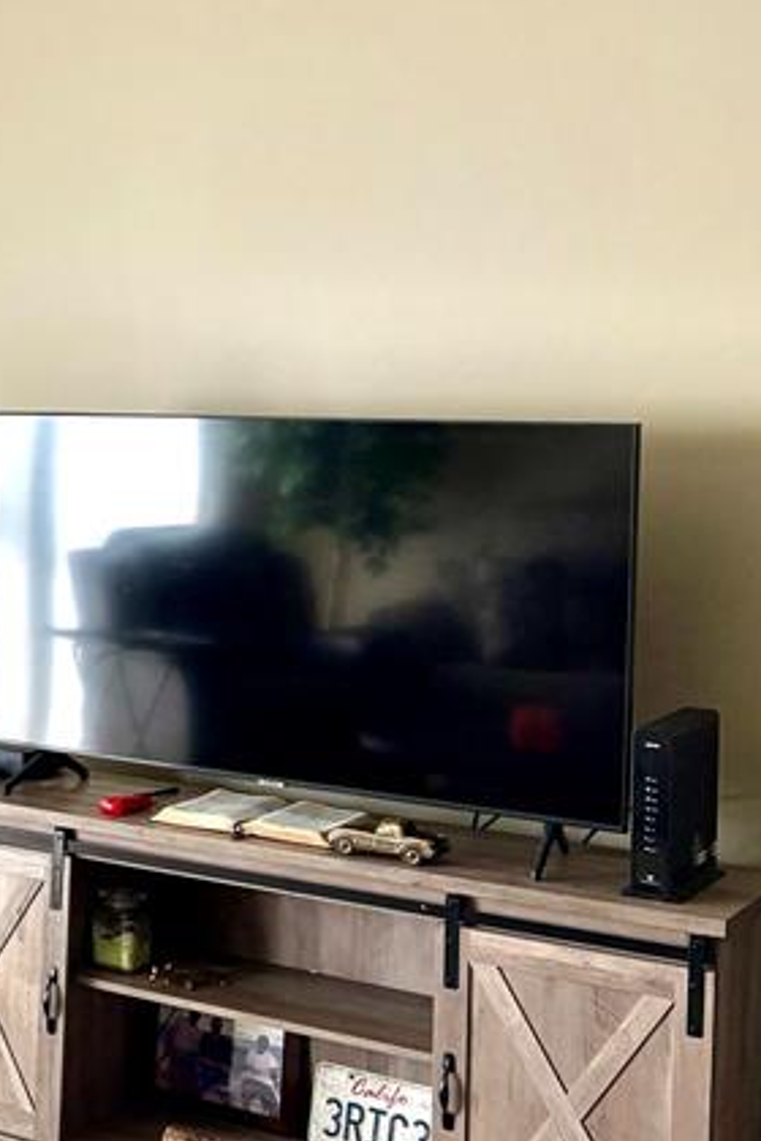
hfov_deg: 17.7
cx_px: -497
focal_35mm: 66
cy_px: 492
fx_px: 2093
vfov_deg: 30.5
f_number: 1.6
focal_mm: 5.96
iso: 125
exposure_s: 1/78
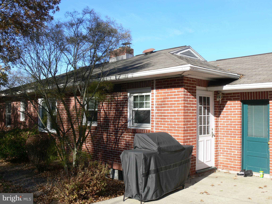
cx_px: 136
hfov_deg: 52.6
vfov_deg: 40.7
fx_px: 275
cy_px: 102
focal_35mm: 35
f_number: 5.6
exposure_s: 1/160
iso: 80
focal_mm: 7.4
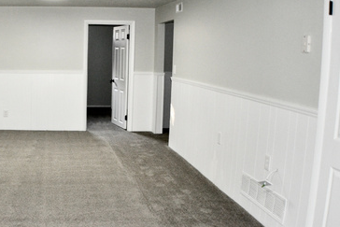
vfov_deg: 23.4
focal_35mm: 58
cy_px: 92
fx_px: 548
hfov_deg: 33.1
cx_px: 49
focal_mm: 22
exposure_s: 1/60
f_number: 3.8
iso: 1000
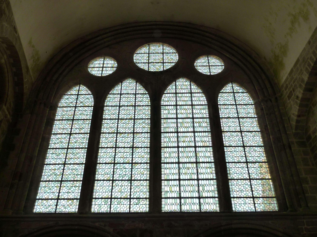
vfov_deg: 40.7
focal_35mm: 35
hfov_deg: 52.6
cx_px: 158
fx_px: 321
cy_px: 118
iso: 125
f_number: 3.5
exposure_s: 1/100
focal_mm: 5.7
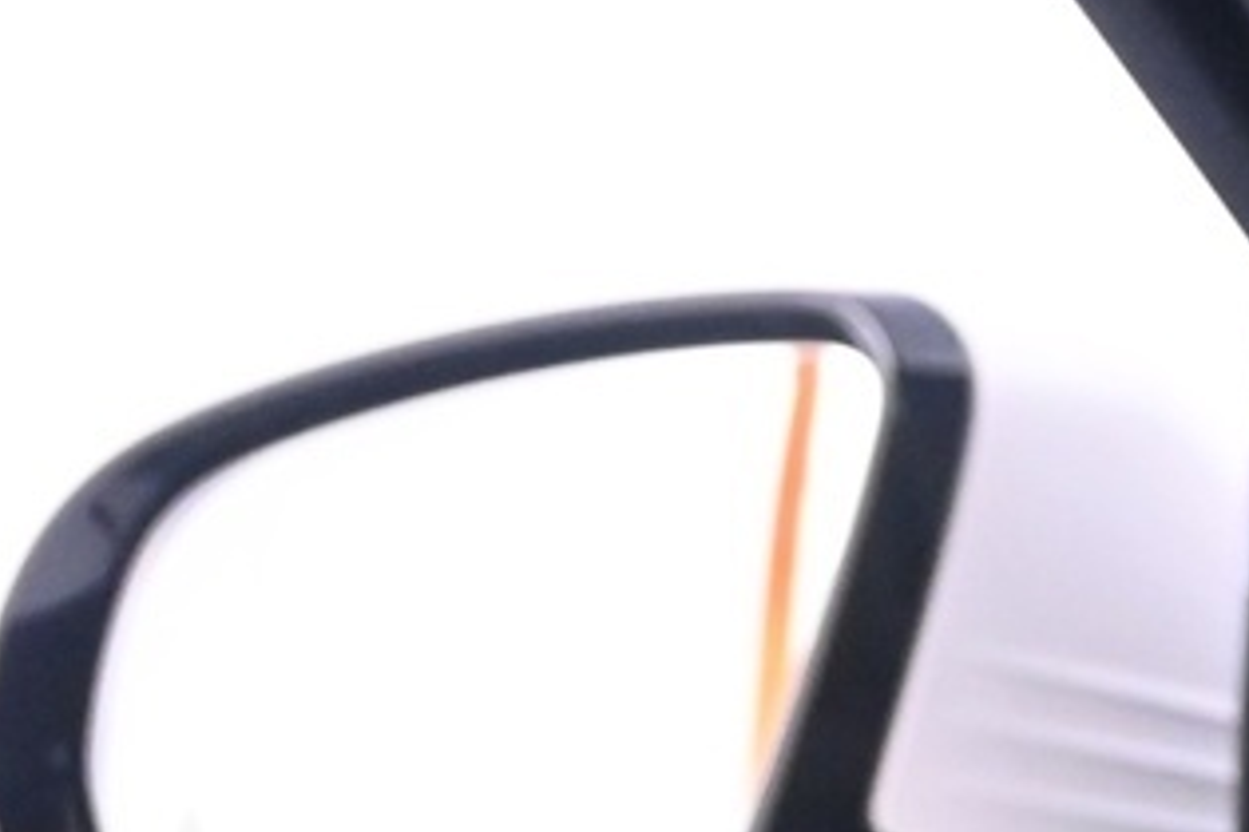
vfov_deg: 8.8
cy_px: 1458
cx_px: 2609
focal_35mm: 150
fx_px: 5214
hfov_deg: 12.0
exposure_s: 1/30
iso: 3200
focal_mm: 19.5
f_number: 3.8
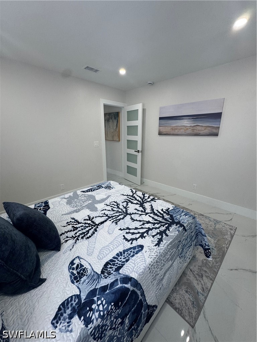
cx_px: 128
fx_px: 139
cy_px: 171
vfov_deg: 102.1
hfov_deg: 85.7
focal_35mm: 14
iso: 160
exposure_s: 1/120
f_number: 2.2
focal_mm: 2.22
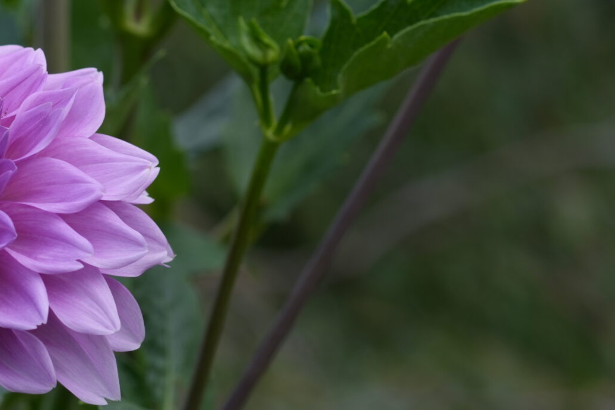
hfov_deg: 8.3
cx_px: -13
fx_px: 4220
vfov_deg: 5.6
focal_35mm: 247
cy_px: 108
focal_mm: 100
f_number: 5.6
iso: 200
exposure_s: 1/160
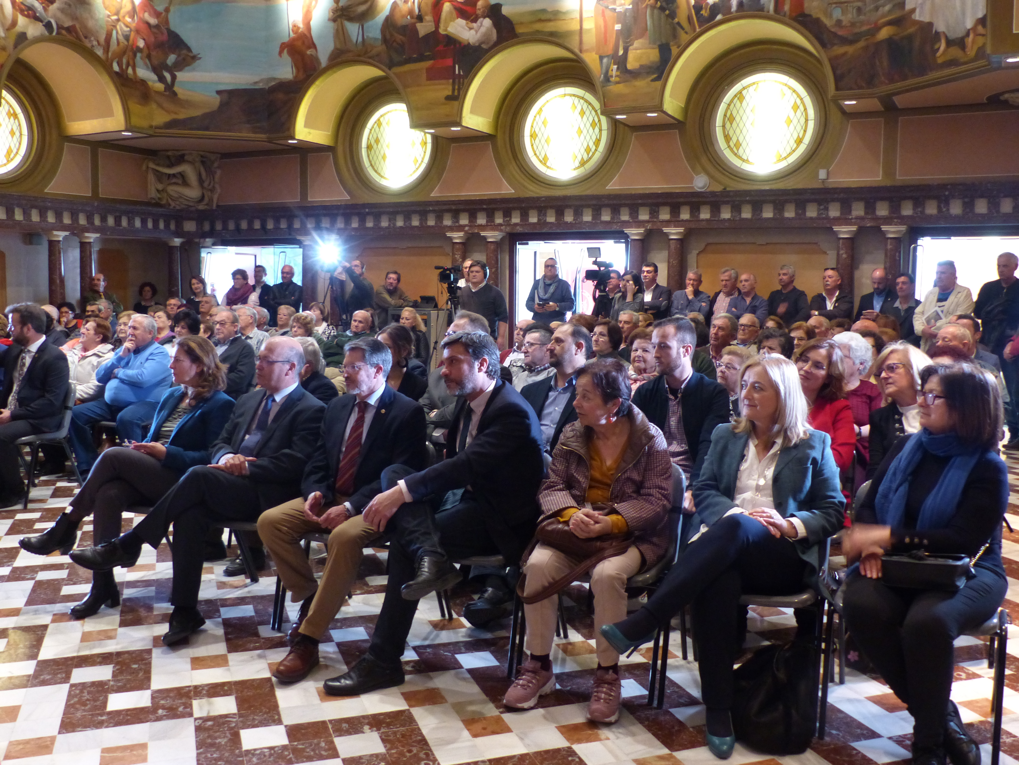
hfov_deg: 55.4
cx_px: 510
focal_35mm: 33
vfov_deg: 42.9
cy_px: 382
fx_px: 971
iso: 400
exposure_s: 1/15
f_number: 2.8
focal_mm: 5.9
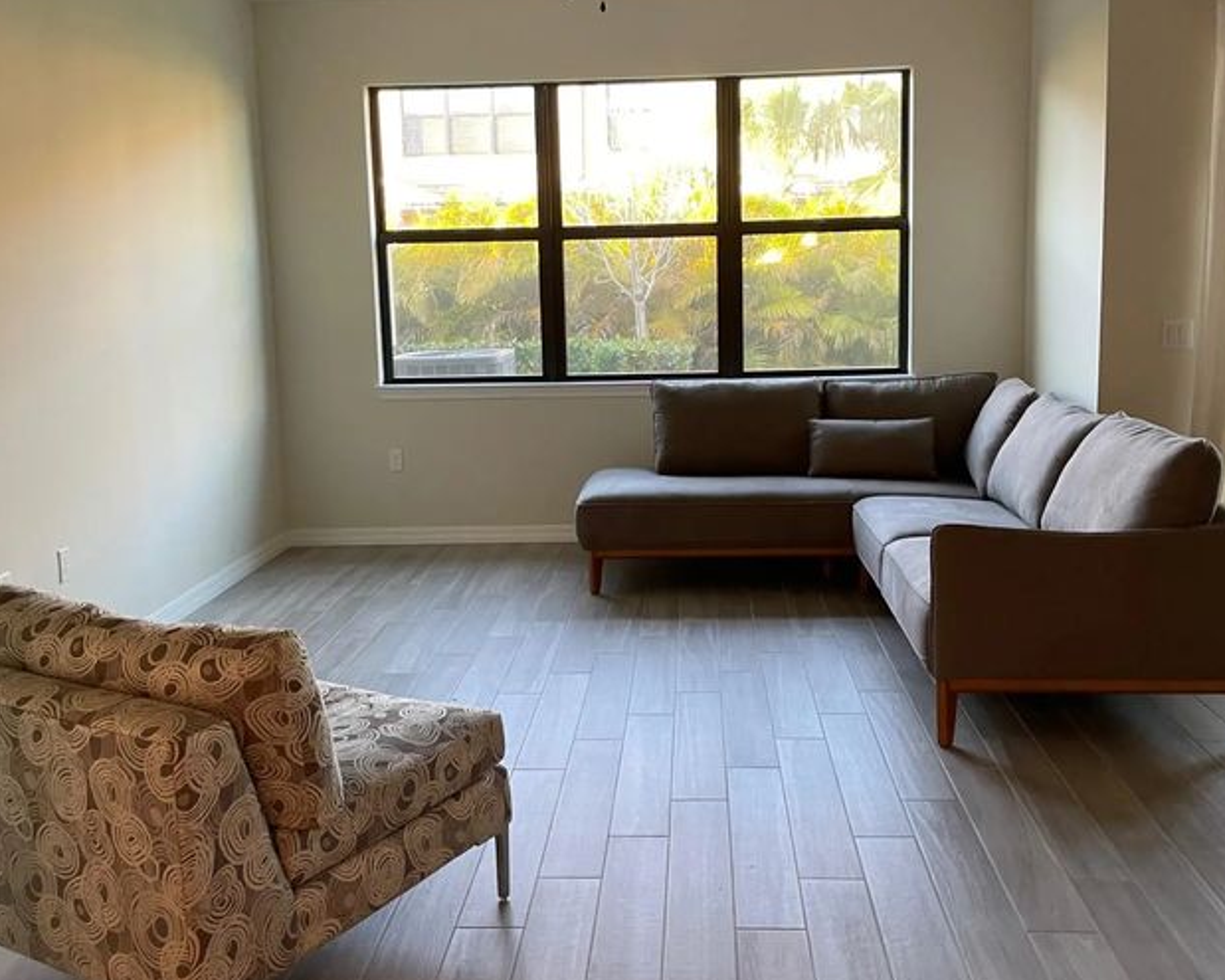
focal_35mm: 35
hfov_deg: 51.5
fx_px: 1269
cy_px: 444
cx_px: 623
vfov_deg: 42.2
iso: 160
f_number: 1.6
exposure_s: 1/60
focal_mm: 4.2
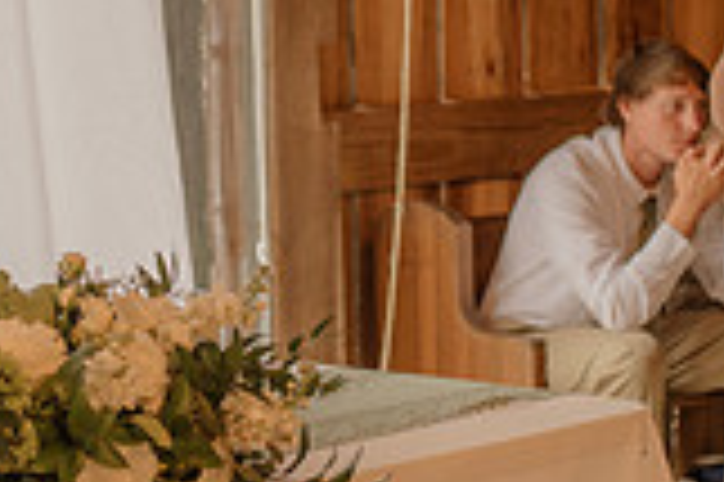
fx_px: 2531
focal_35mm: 126
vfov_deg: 10.9
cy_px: 252
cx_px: 229
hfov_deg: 16.2
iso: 640
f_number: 2
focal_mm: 35
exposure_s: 1/200
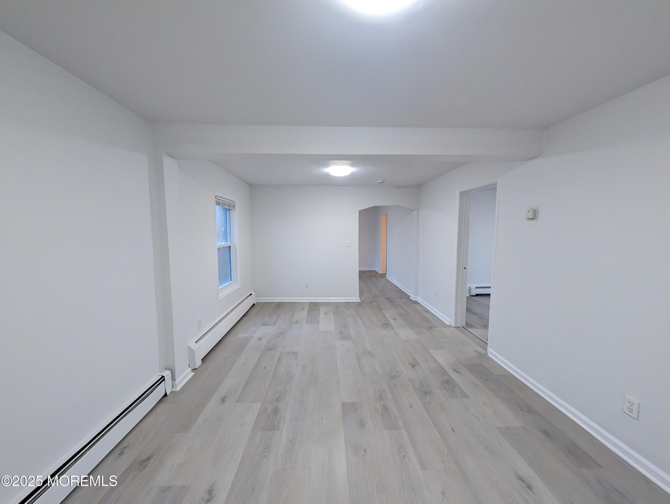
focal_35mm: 12
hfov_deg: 110.5
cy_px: 252
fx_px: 233
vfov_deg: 94.6
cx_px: 335
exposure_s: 1/120
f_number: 1.7
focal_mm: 2.02
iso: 228
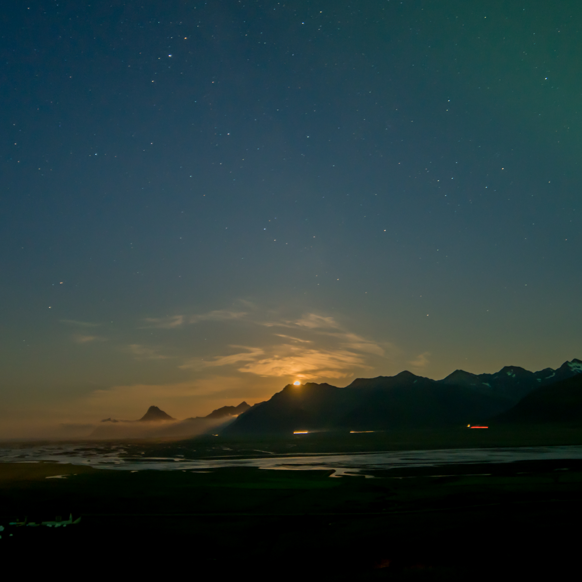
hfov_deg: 54.0
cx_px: 302
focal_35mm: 30
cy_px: 282
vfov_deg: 54.0
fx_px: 571
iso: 200
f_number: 2.8
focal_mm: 14
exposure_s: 10
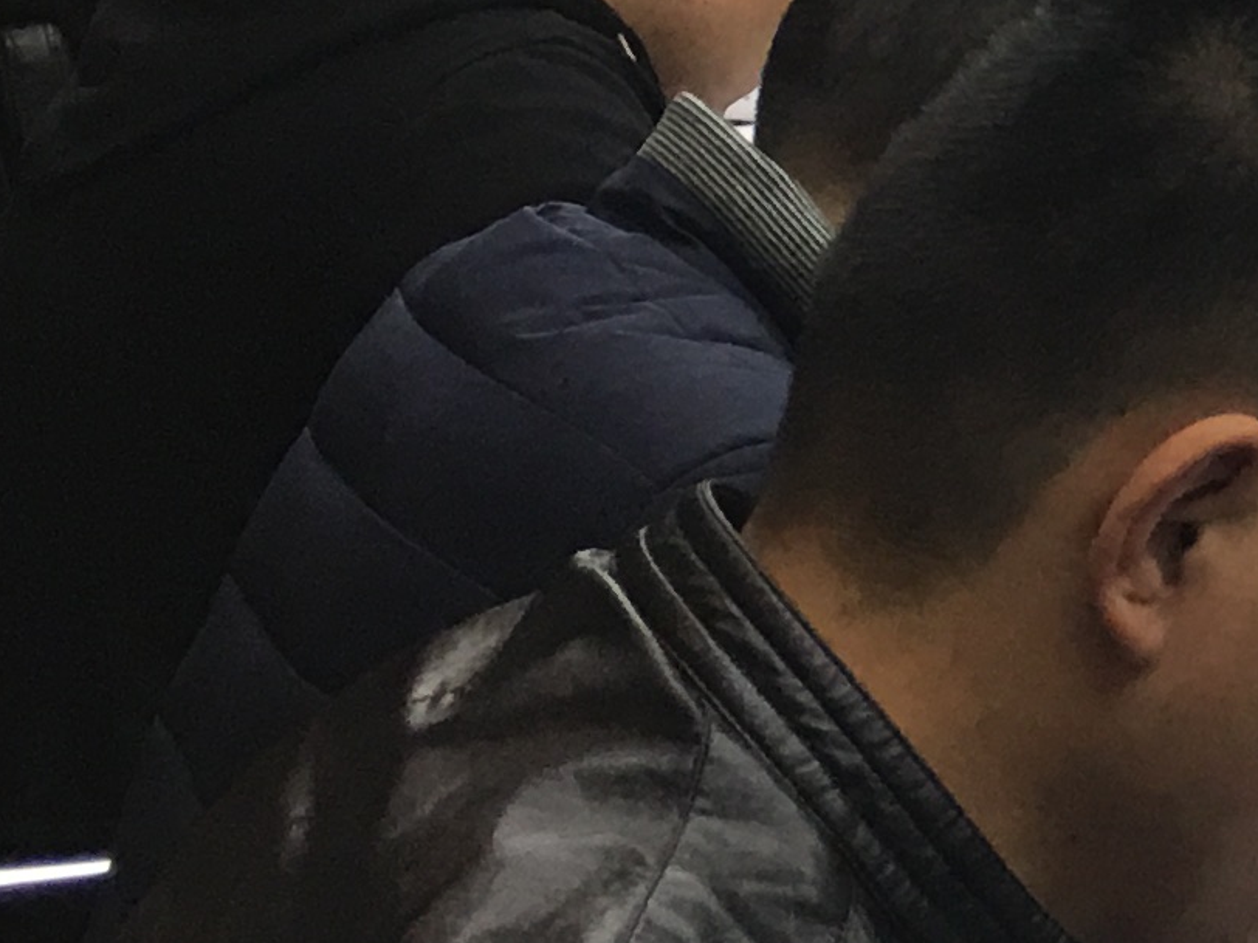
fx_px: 5233
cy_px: -415
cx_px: 2561
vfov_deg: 10.0
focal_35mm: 144
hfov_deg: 12.1
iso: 25
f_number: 2.2
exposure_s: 1/33
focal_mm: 4.15
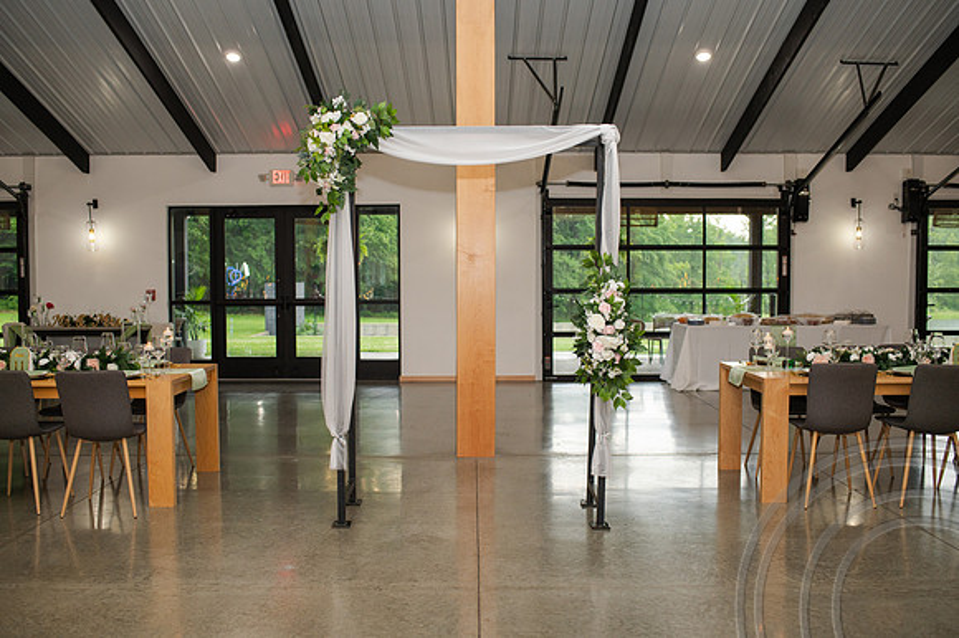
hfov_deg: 54.5
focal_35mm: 35
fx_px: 932
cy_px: 319
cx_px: 480
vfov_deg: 37.8
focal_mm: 35
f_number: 3.2
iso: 800
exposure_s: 1/200
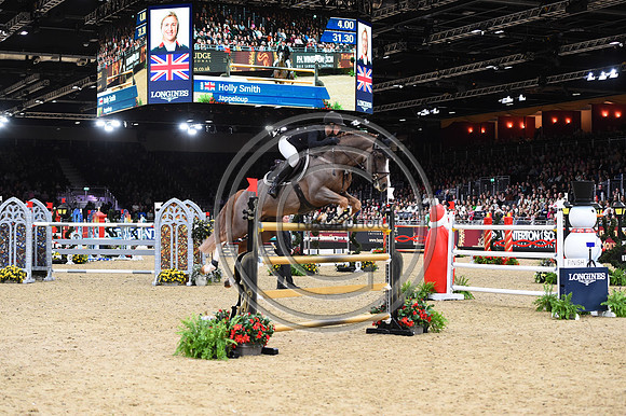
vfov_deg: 19.4
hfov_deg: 28.9
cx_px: 313
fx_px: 1216
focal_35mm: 70
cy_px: 208
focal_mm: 70
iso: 5000
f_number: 3.5
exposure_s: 1/800
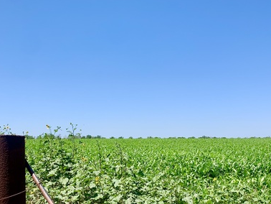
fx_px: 345
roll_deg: +0.4
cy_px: 157
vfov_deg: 32.2
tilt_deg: -3.1
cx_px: 153
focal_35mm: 44
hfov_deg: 42.8
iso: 25
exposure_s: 1/2160
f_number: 1.8
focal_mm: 4.25
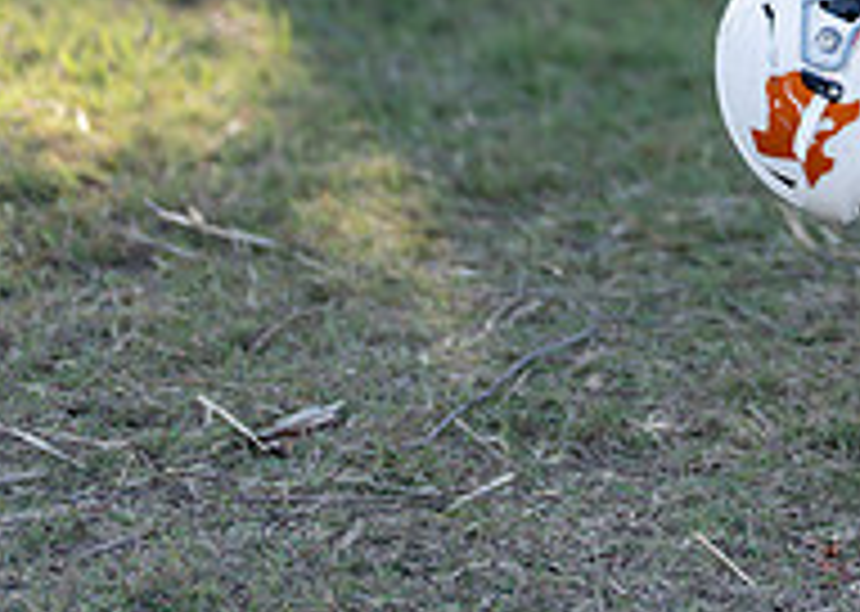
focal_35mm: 159
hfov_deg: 12.2
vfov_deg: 8.9
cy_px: -202
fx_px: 3879
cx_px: 1166
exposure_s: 1/1250
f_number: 1.2
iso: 100
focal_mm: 50
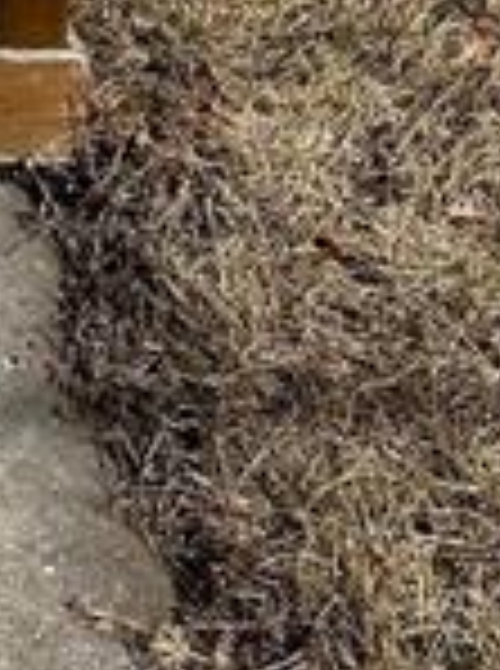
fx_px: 2398
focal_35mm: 124
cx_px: -734
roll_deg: +0.4
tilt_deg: -6.7
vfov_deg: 12.5
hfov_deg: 10.2
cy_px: -944
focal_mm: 6.86
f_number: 1.78
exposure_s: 1/8929
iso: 80
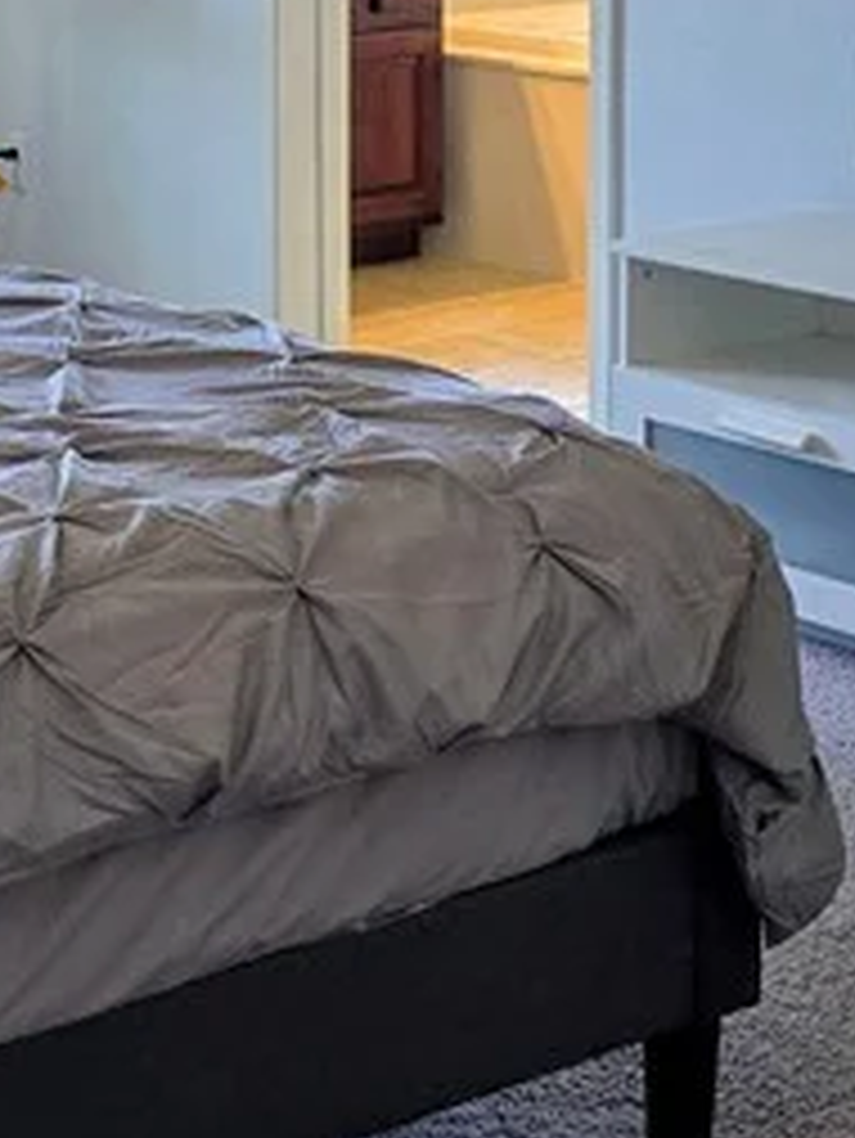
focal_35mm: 93
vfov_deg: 20.8
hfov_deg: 15.4
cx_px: -135
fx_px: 3060
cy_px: 180
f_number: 1.7
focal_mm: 6.3
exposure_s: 1/180
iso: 125
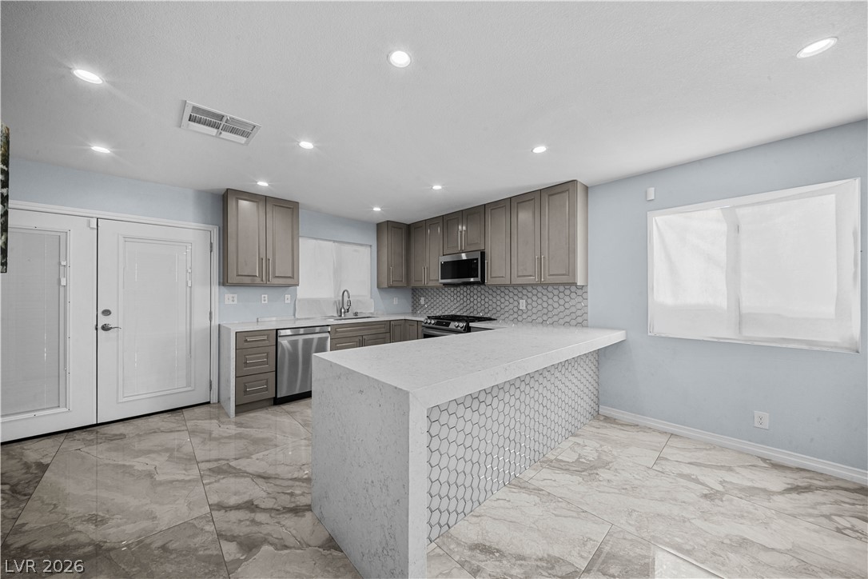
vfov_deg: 90.0
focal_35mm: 12
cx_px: 434
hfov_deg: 112.6
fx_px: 289
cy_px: 290
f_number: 11
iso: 400
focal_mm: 12
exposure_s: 1/2.5
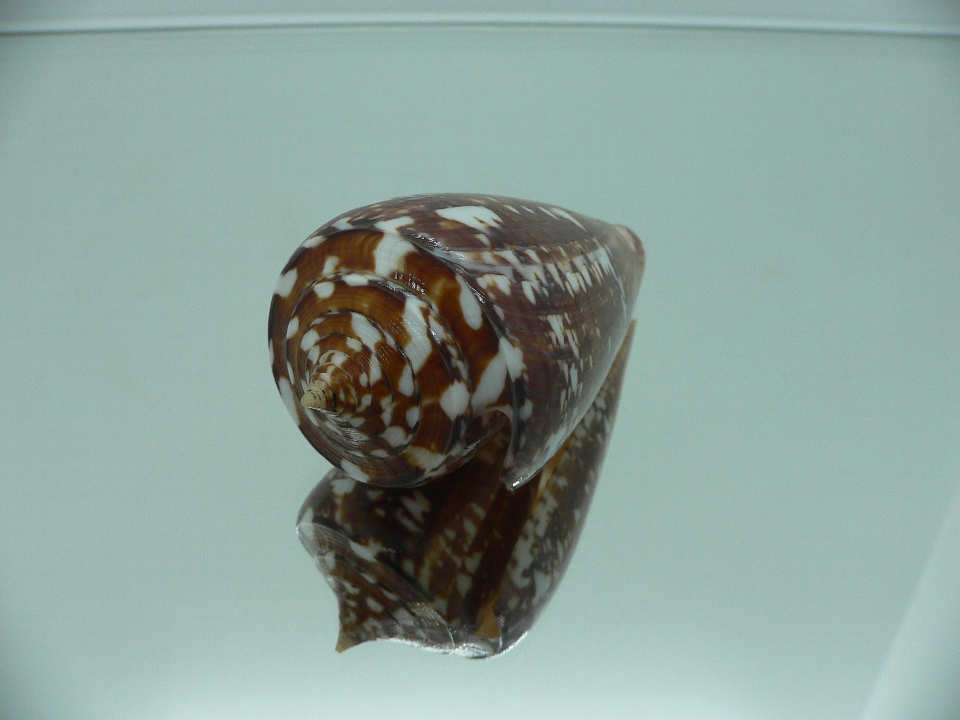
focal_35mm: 35
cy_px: 360
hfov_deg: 52.6
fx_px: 971
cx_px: 480
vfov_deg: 40.7
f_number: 2.8
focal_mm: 4.6
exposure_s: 1/60
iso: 80
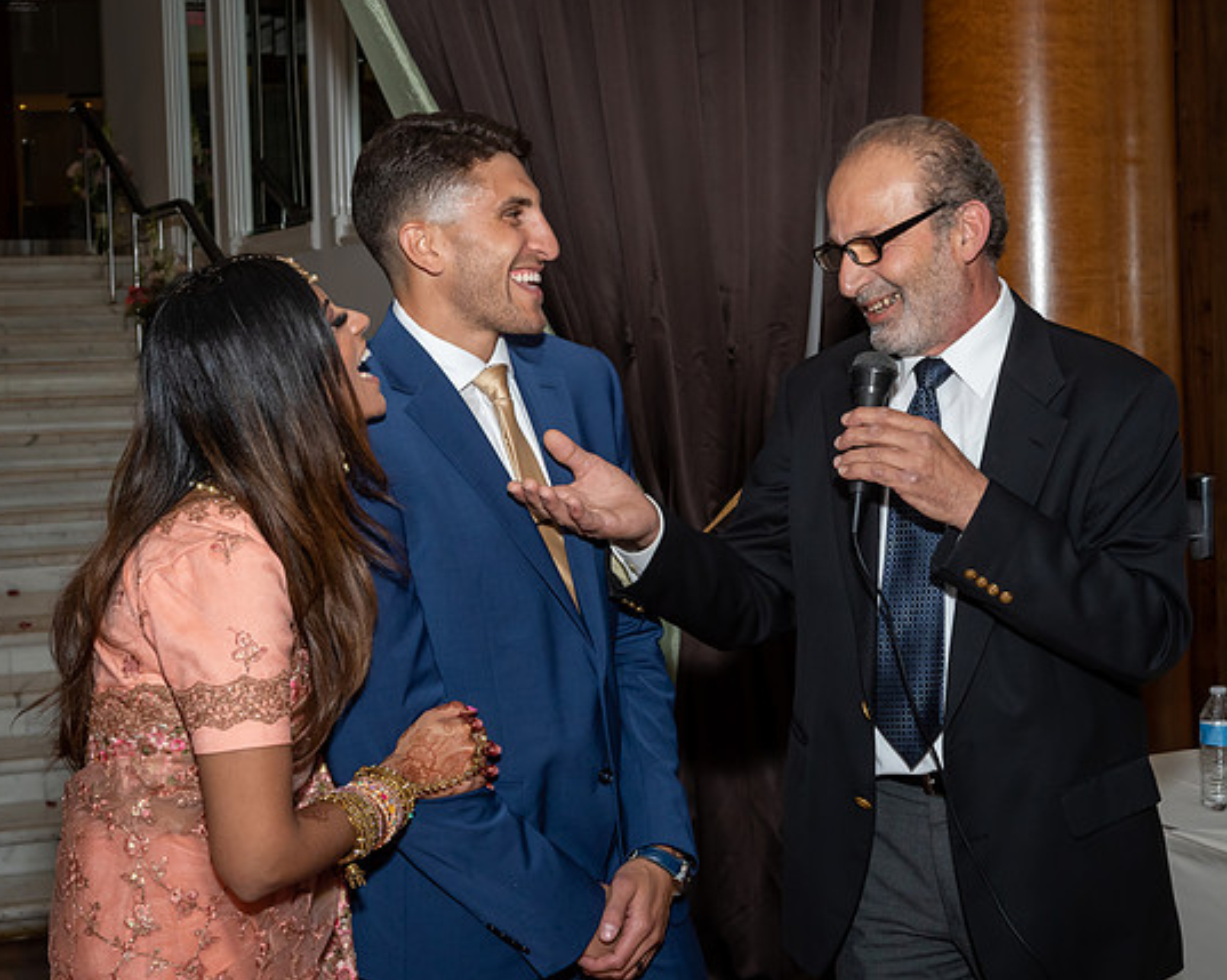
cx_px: 670
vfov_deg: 23.5
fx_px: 2359
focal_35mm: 65
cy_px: 454
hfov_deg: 29.1
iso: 500
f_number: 7.1
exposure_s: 1/250
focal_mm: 34
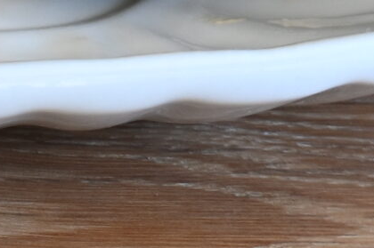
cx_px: -339
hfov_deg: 3.7
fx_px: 5759
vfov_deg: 2.4
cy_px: -459
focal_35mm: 555
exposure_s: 1/13
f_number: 10
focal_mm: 61
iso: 200
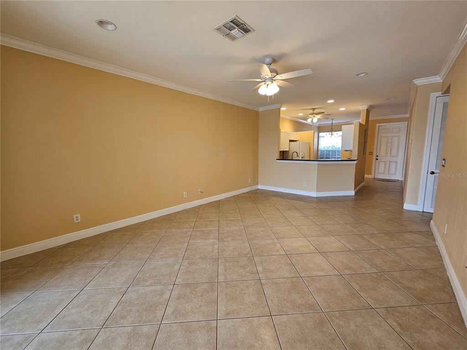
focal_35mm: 13
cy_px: 175
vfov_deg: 89.9
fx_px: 175
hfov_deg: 106.2
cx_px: 234
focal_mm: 2.2
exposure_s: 1/60
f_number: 2.2
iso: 100
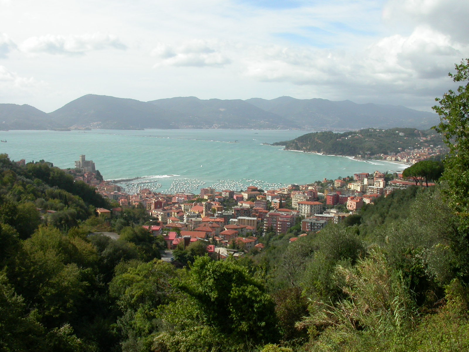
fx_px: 515
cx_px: 234
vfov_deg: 37.7
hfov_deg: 49.0
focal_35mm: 38
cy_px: 176
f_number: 7.5
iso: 100
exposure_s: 1/327
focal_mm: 7.85
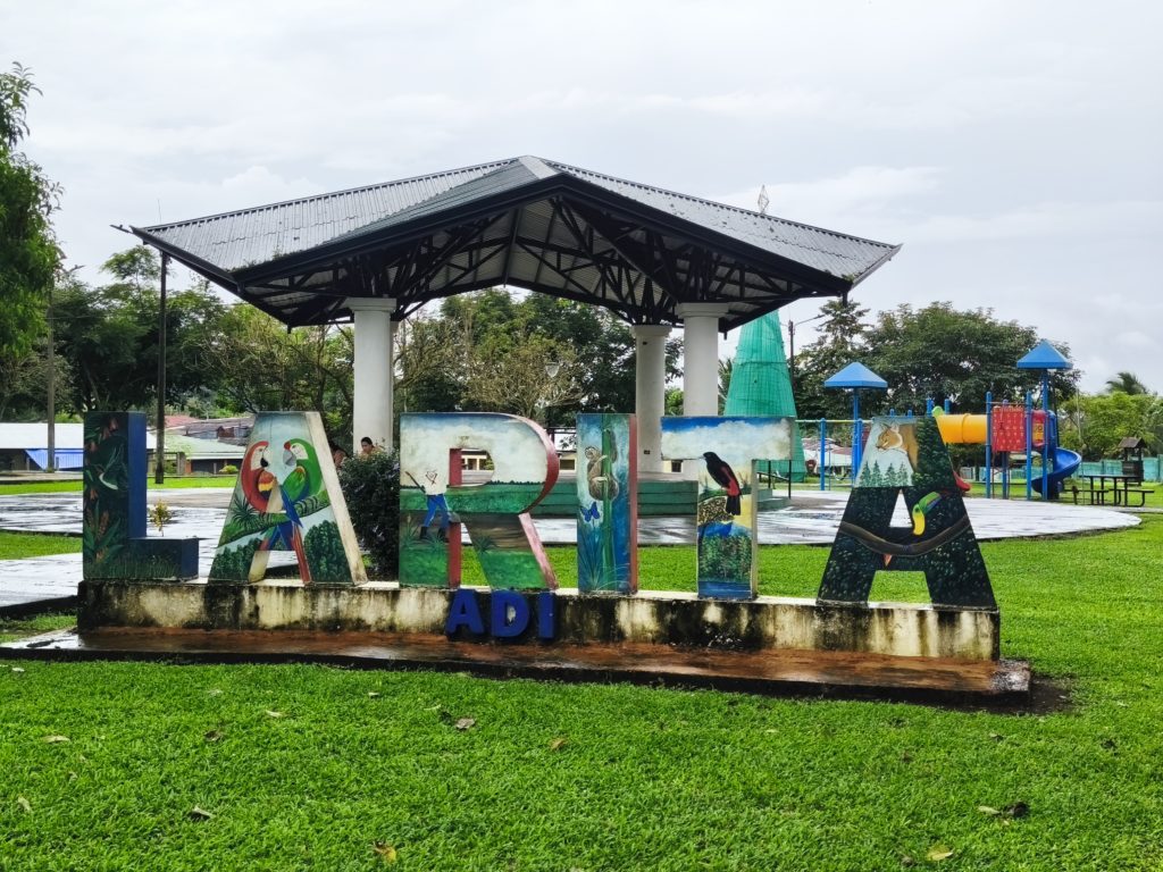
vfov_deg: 31.5
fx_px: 1545
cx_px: 582
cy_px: 436
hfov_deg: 41.2
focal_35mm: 46
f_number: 1.65
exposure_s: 1/1249
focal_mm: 6.18
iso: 50
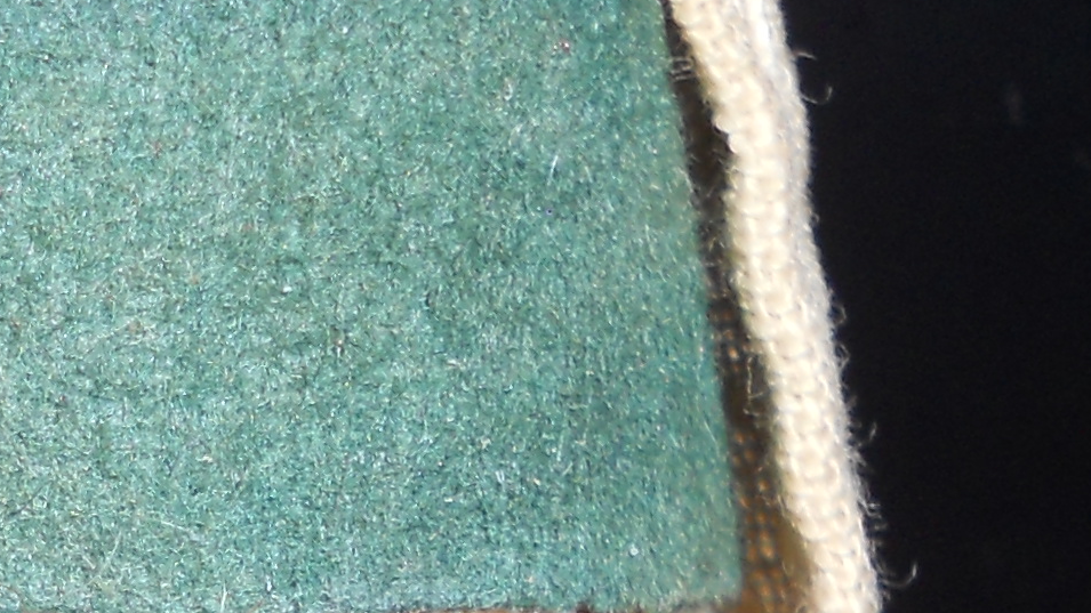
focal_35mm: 146
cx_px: -63
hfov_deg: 14.4
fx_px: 4223
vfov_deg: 8.2
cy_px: 873
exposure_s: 1/25
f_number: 8.8
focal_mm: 5.8
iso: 80
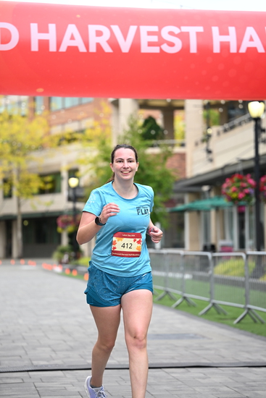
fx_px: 1030
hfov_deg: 14.7
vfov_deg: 21.9
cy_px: 199
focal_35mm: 93
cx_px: 133
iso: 640
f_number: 2.8
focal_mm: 93
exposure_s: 1/1600
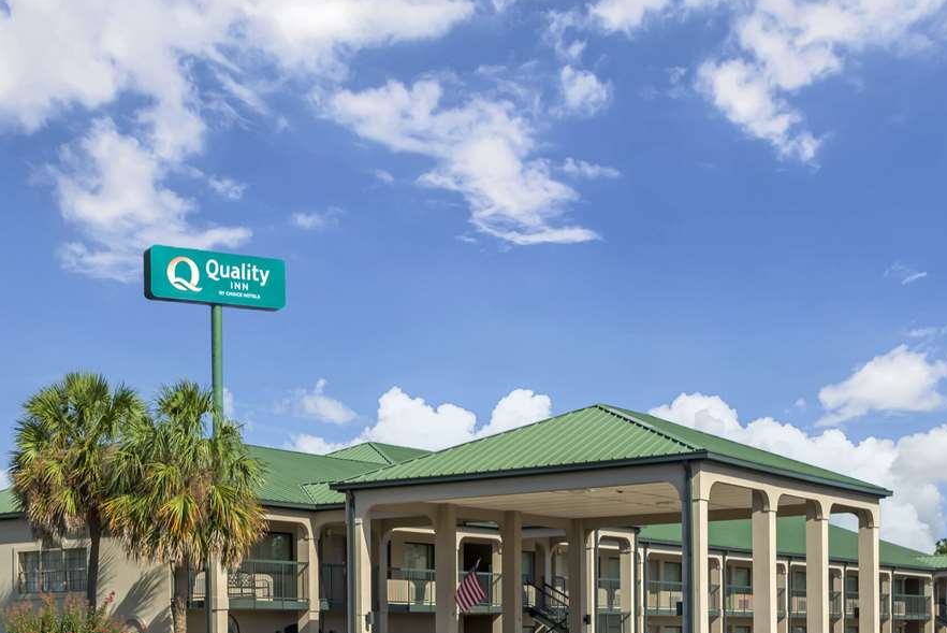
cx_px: 391
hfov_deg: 38.7
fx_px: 1342
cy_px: 482
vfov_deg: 26.2
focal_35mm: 51
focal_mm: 30
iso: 200
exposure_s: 1/500
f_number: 10
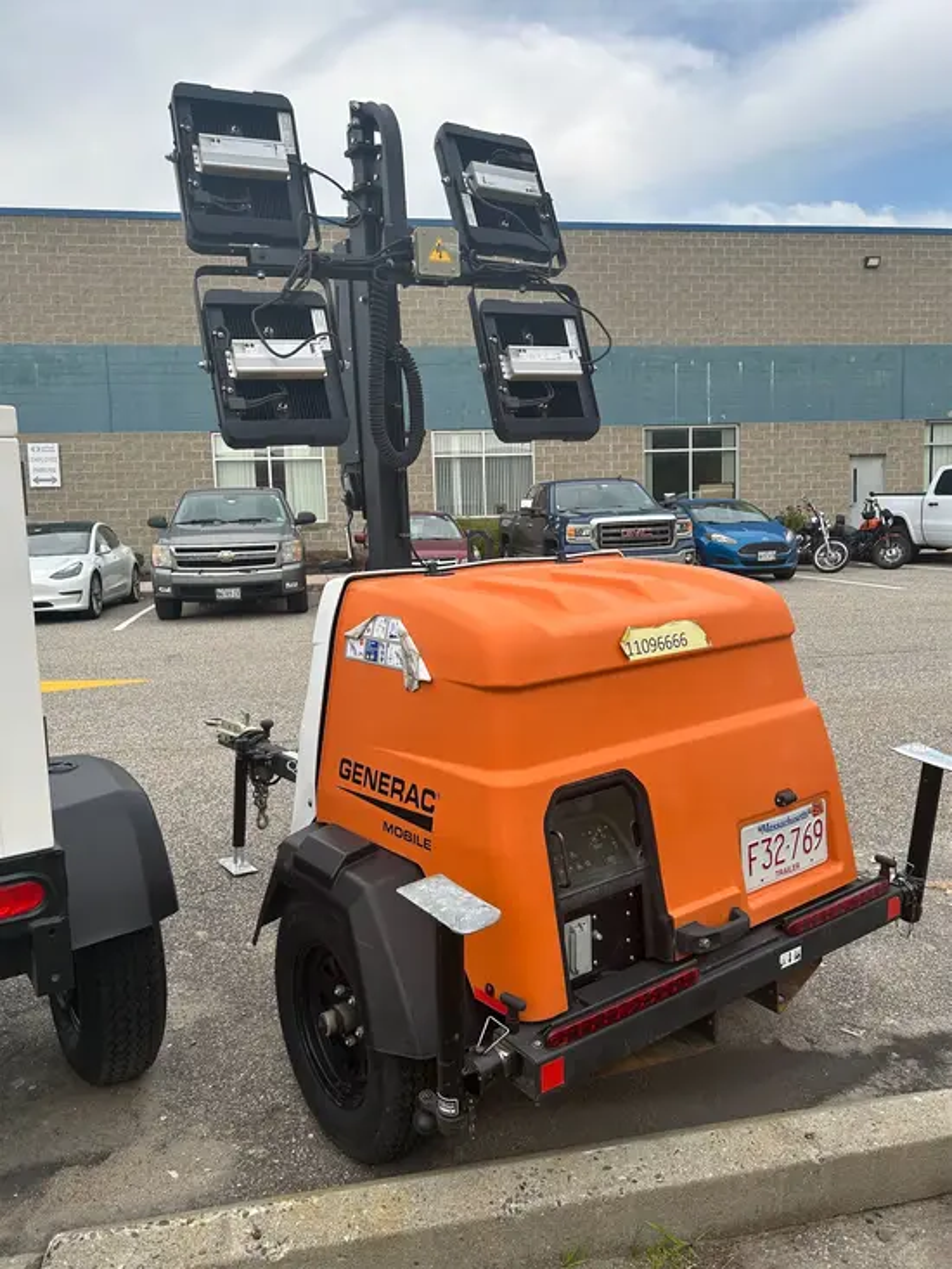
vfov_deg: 67.3
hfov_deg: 53.1
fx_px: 953
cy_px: 634
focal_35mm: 26
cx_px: 476
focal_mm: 5.7
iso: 50
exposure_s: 1/1196
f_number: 1.5
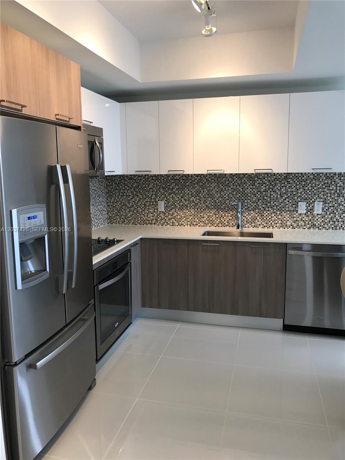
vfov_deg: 63.4
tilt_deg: -8.4
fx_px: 372
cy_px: 230
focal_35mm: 28
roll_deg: +0.8
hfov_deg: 49.7
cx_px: 172
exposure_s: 1/60
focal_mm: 3.99
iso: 25
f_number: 1.8
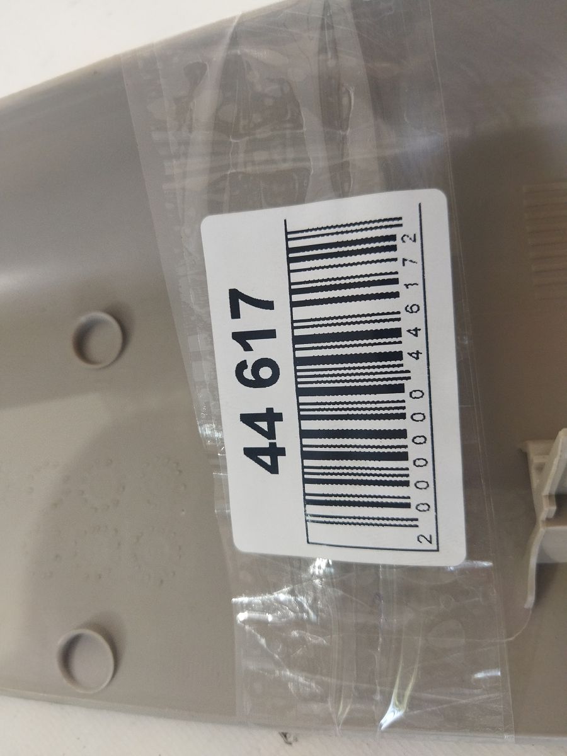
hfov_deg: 51.4
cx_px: 284
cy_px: 378
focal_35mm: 27
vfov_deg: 65.3
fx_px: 590
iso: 178
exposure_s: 1/50
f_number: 1.79
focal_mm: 4.71
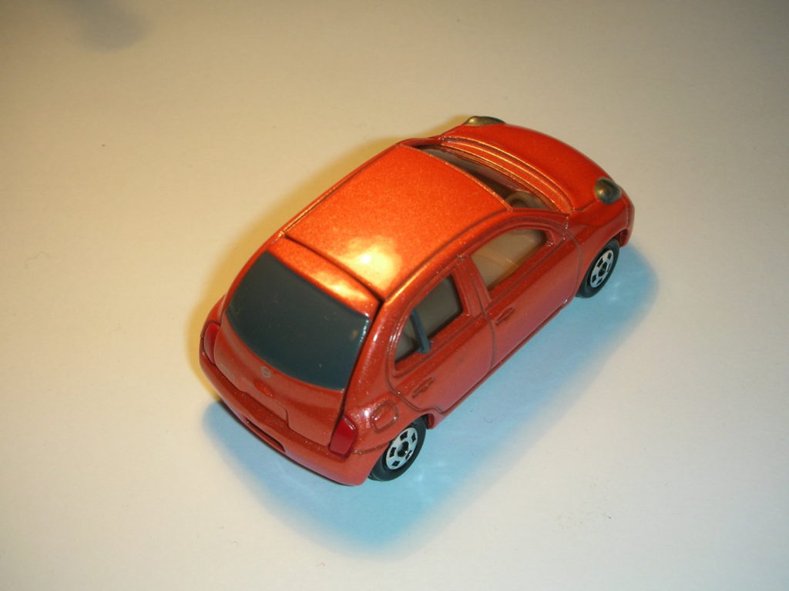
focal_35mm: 61
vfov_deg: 24.0
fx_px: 1390
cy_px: 296
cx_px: 394
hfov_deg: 31.7
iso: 50
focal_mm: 10.1
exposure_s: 1/60.3
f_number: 4
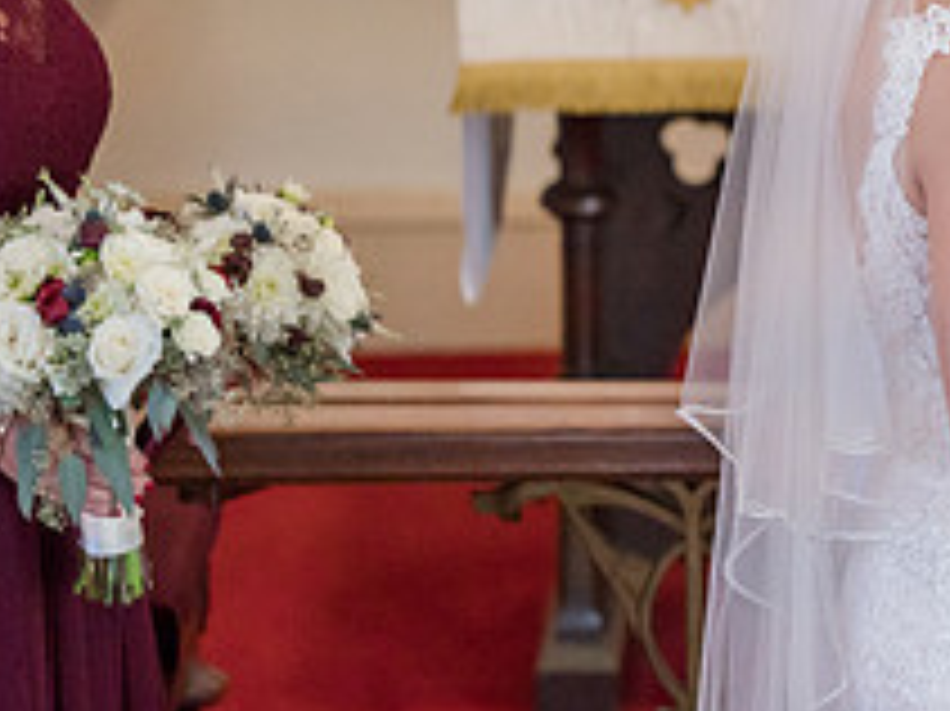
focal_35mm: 533
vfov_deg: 2.8
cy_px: 218
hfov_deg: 3.7
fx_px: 14619
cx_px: 1261
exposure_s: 1/250
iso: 2000
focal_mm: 200
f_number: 3.2
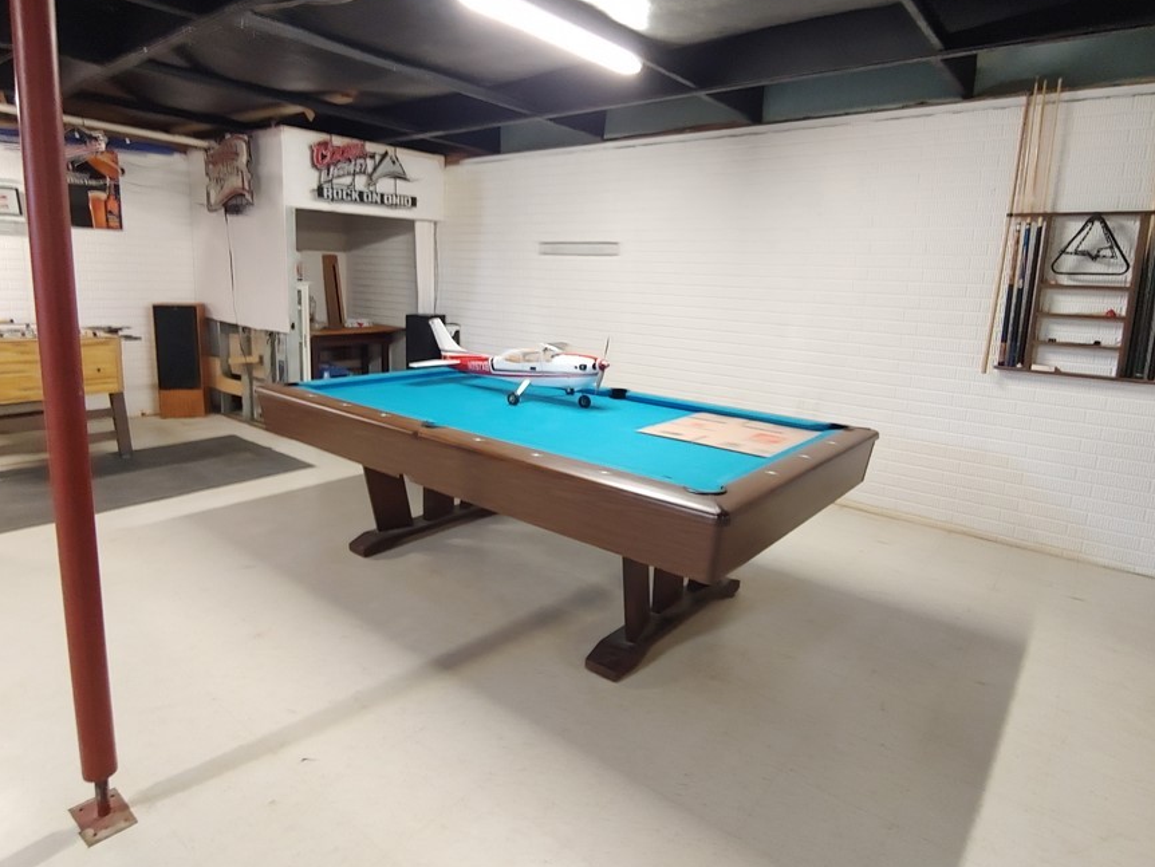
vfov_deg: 68.5
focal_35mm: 19
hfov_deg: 84.6
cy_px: 387
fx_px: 634
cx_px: 556
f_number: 1.9
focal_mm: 2.18
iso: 350
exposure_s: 1/17
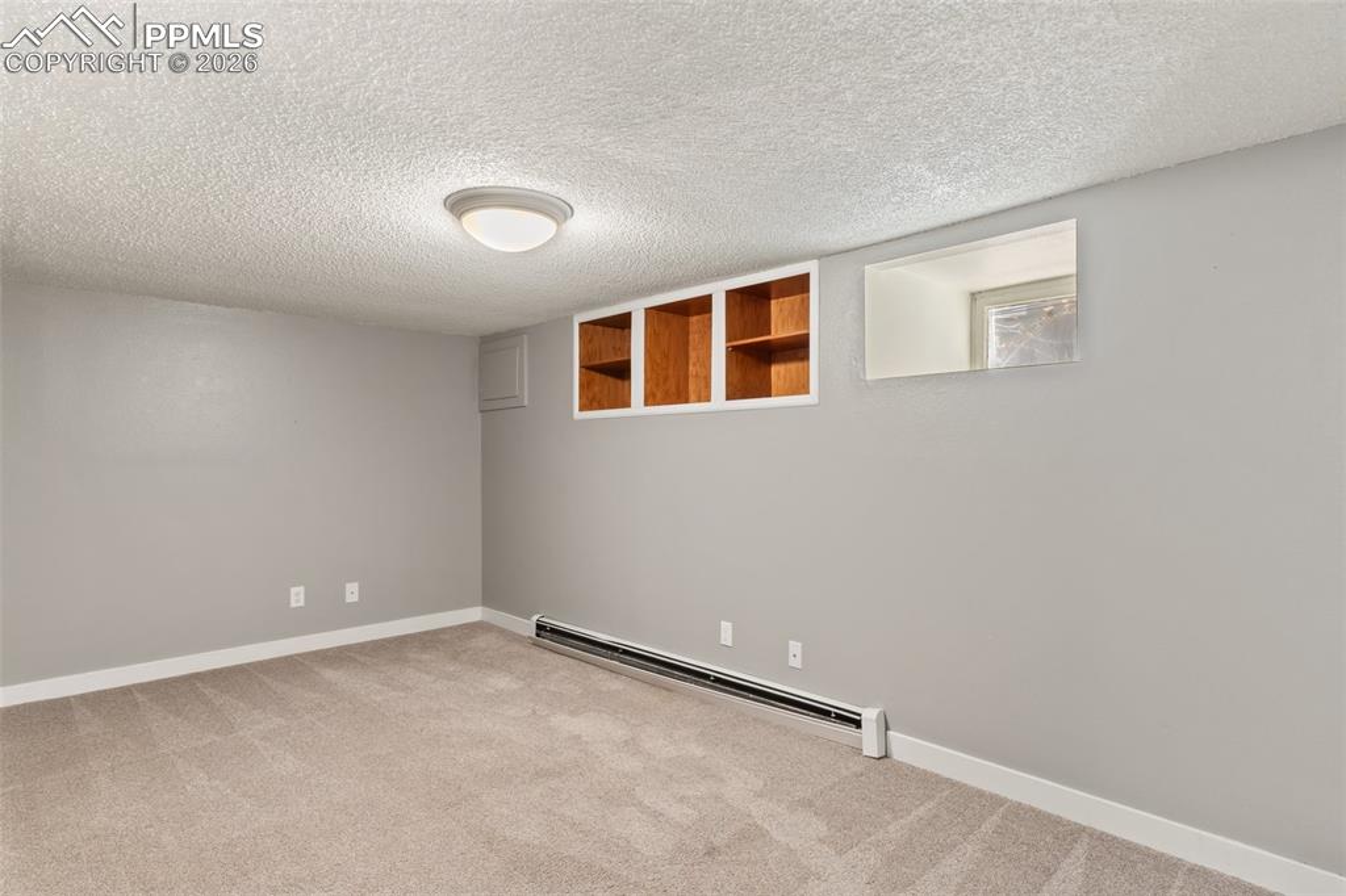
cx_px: 673
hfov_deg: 86.9
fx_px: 710
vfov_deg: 64.5
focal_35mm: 19
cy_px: 448
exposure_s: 1/1.67
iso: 400
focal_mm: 19
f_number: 8
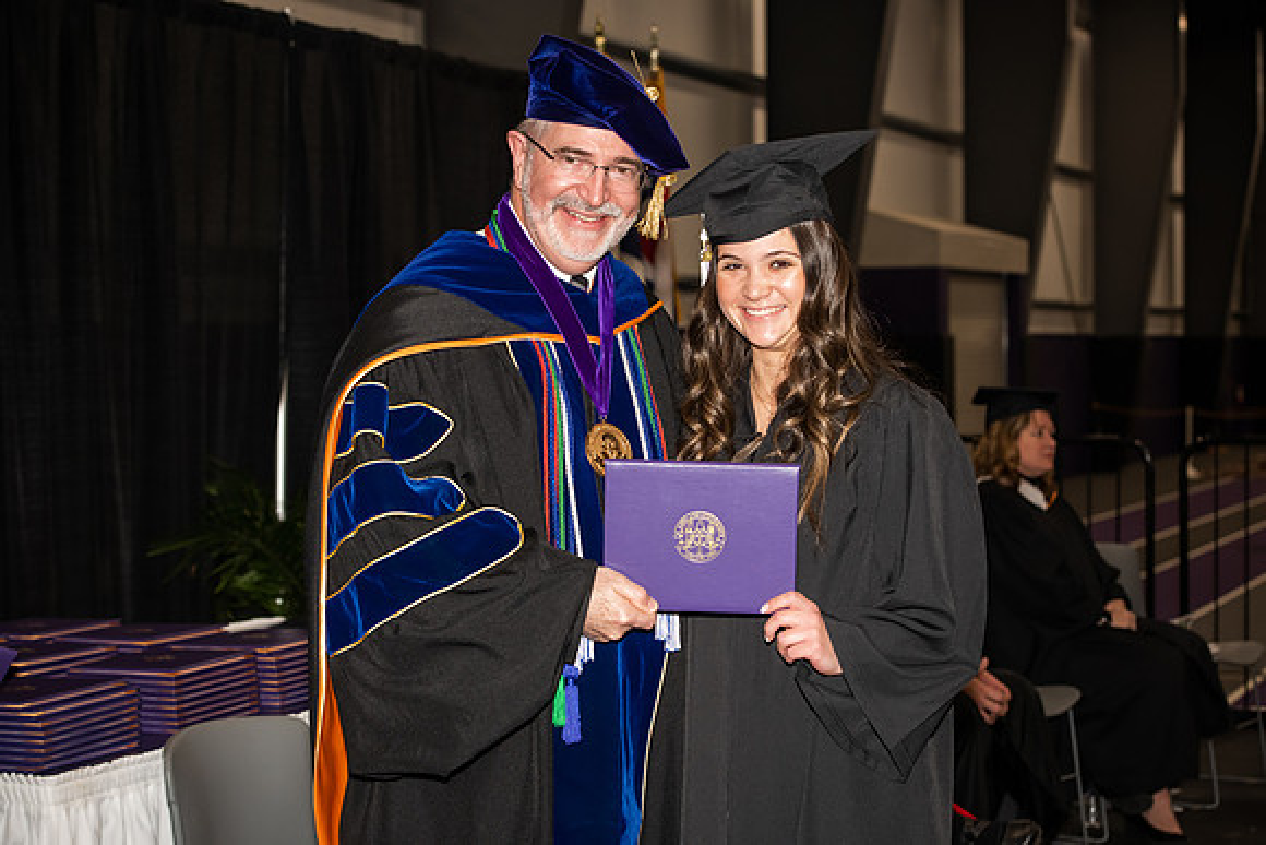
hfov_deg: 28.8
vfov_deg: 19.5
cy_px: 422
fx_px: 2462
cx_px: 633
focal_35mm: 70
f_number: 5.6
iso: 1000
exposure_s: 1/200
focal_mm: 70
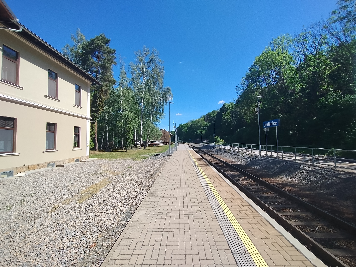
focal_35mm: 16
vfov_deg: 78.1
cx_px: 178
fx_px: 165
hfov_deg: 94.5
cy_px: 134
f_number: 2.2
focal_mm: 1.66
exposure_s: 1/1139
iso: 101
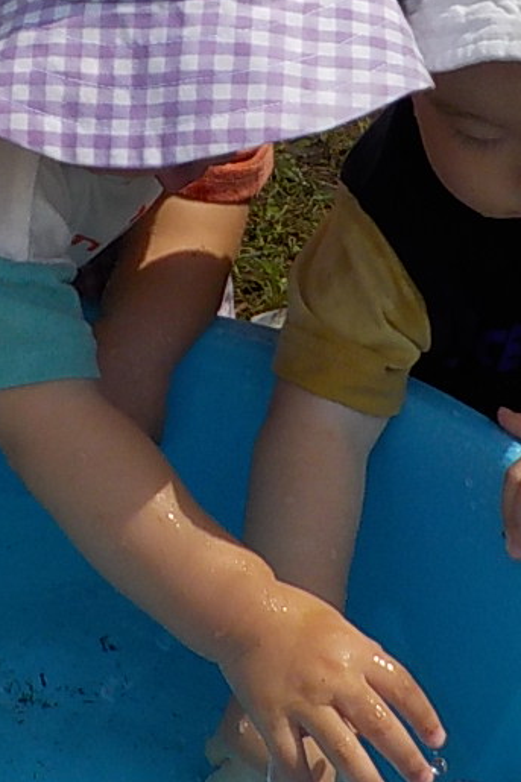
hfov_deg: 13.9
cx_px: 35
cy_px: 90
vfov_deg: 20.6
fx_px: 2107
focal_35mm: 97
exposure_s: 1/500
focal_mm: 4.1
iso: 125
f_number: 3.3
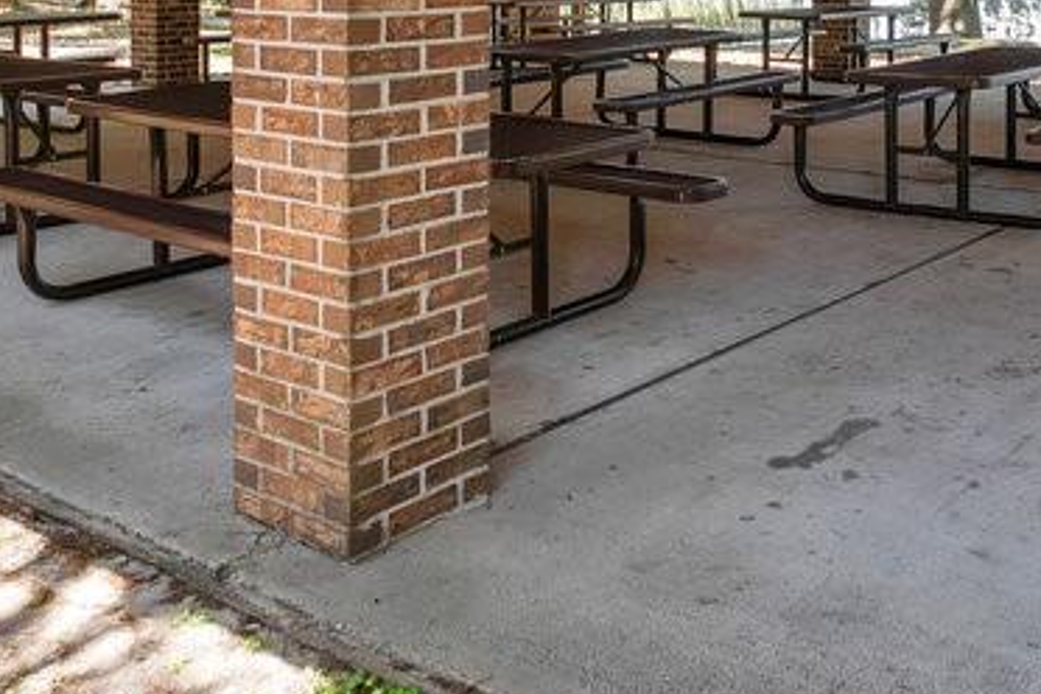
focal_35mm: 43
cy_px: -35
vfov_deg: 28.8
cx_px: 792
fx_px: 1243
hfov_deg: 43.8
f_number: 4
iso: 125
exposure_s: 1/60
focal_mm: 16
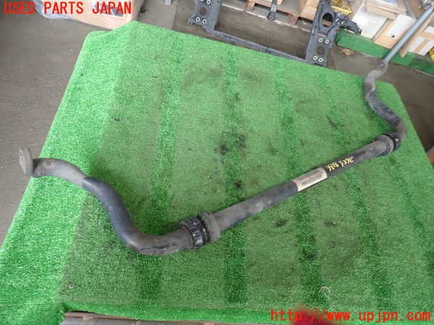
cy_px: 162
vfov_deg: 54.9
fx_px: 313
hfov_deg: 69.4
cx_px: 217
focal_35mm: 25
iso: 200
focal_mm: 4.5
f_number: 2
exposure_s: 1/60
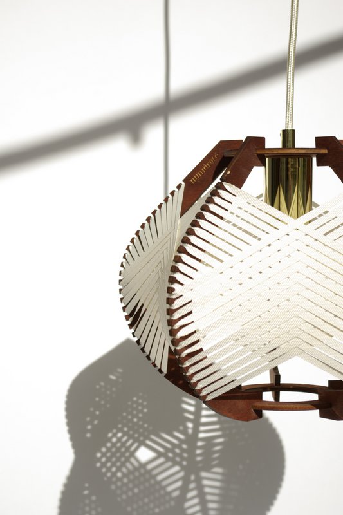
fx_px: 1179
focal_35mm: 82
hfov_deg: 16.5
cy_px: 258
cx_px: 172
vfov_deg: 24.6
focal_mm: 55
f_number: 7.1
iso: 160
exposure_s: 1/640
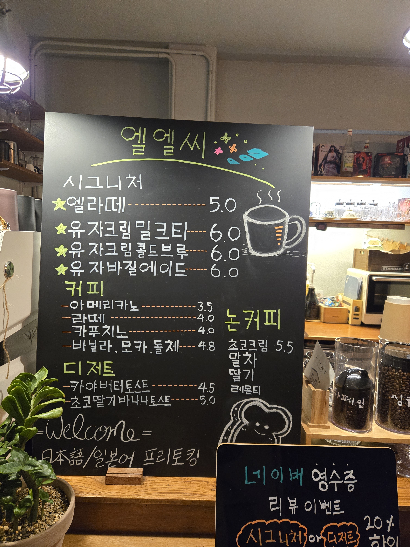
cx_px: 205
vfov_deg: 73.9
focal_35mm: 23
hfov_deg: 58.9
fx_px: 363
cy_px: 274
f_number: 1.8
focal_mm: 5.4
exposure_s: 1/60
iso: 800
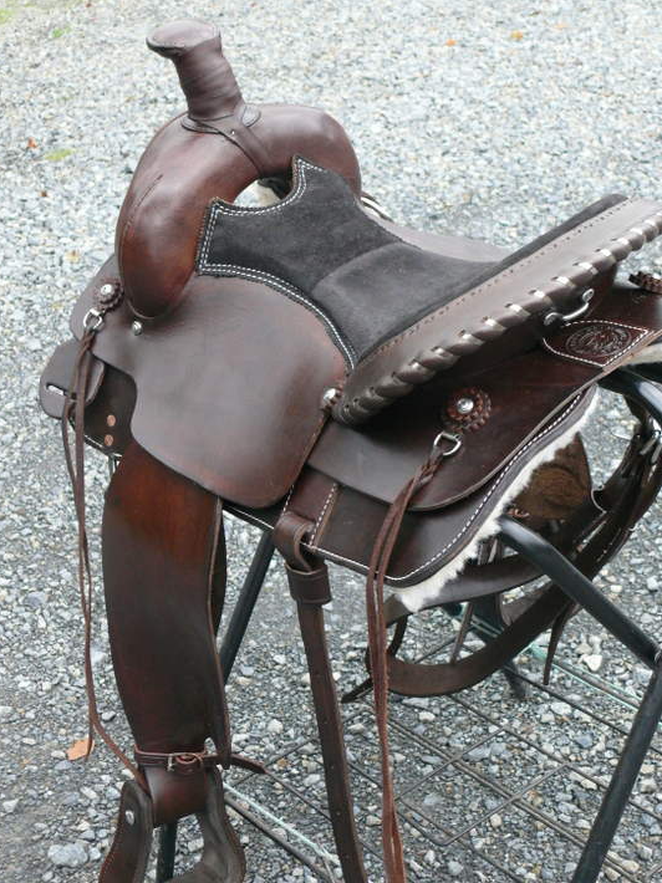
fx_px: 1582
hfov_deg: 23.6
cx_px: 358
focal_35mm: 62
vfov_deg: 31.2
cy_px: 455
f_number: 3.2
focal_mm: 11
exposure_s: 1/125
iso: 250
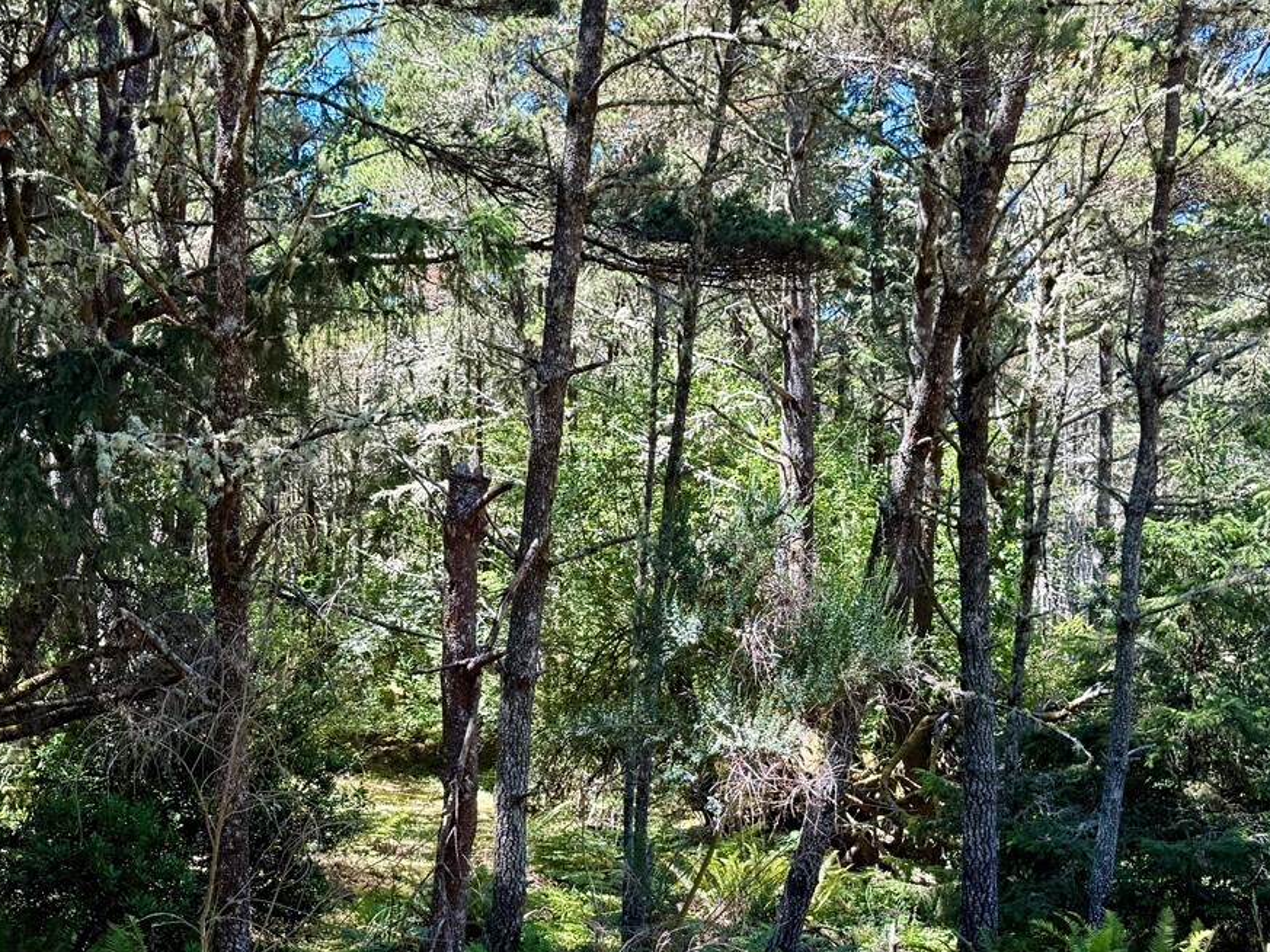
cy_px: 685
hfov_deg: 42.6
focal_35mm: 44
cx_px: 466
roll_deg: +1.1
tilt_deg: -1.5
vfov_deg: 32.4
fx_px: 1615
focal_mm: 6.76
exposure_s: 1/244
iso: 64
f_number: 1.78
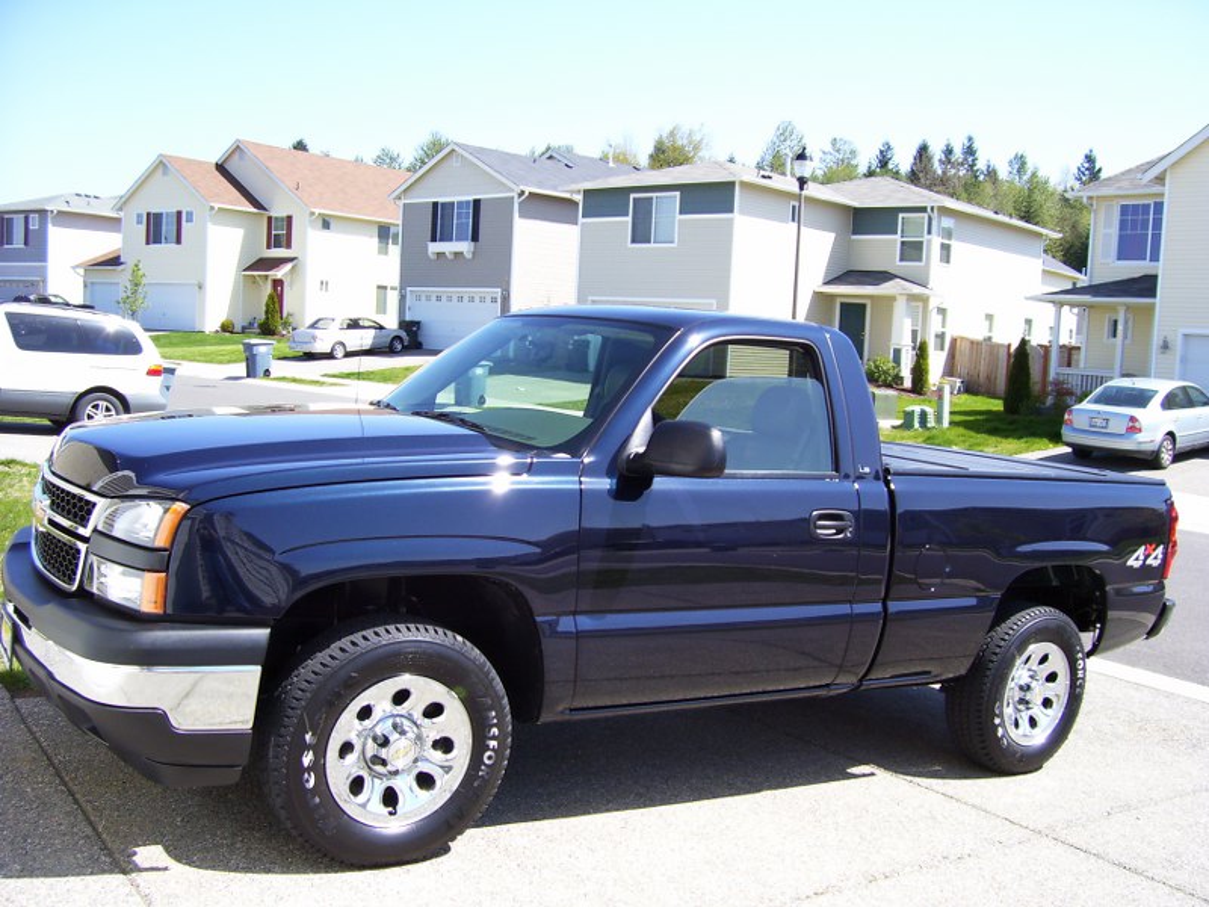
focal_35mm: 34
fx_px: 1187
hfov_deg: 54.0
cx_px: 604
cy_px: 454
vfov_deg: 41.8
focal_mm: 5.6
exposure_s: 1/500
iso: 80
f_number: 2.7
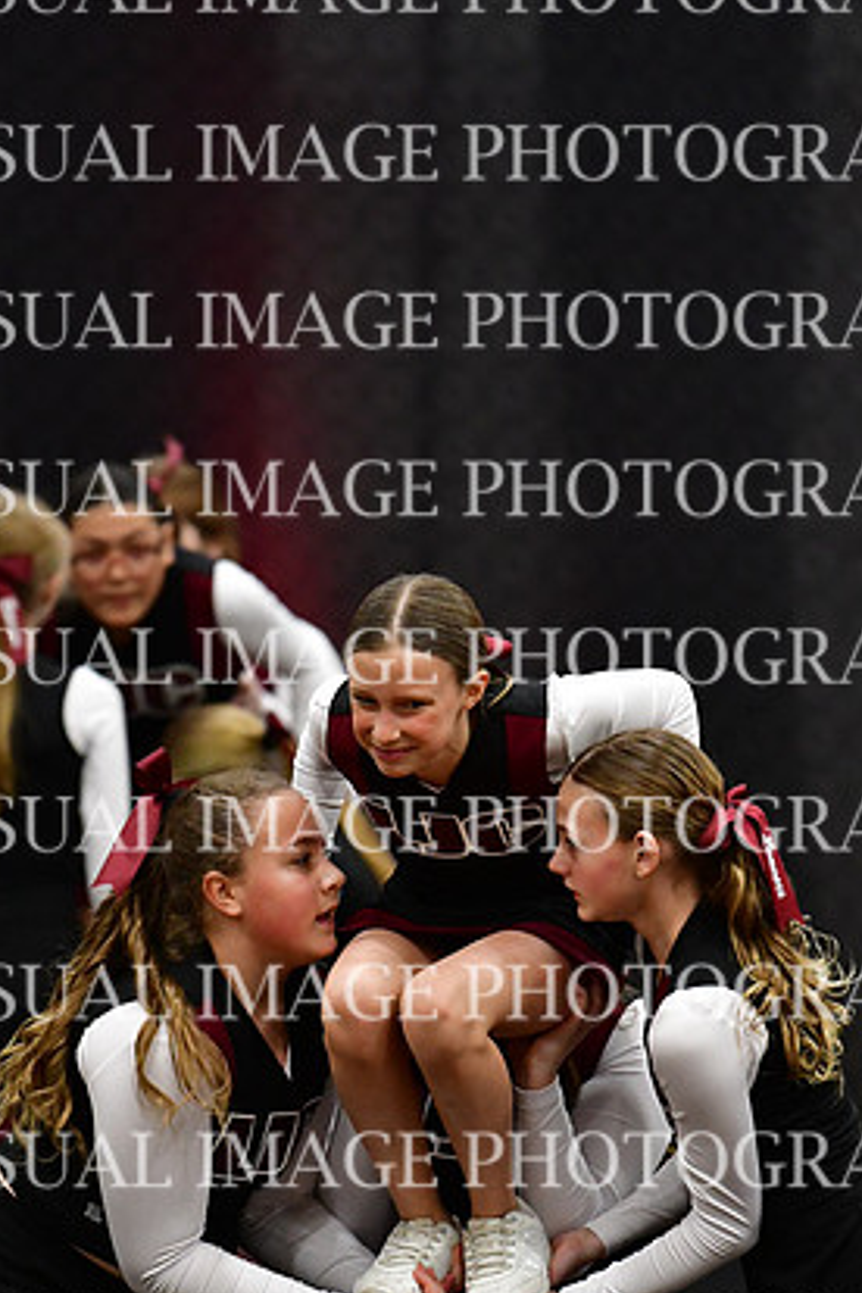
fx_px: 12821
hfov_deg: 3.9
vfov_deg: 5.8
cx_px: 442
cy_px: 740
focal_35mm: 357
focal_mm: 170
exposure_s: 1/800
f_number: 2.8
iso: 4000
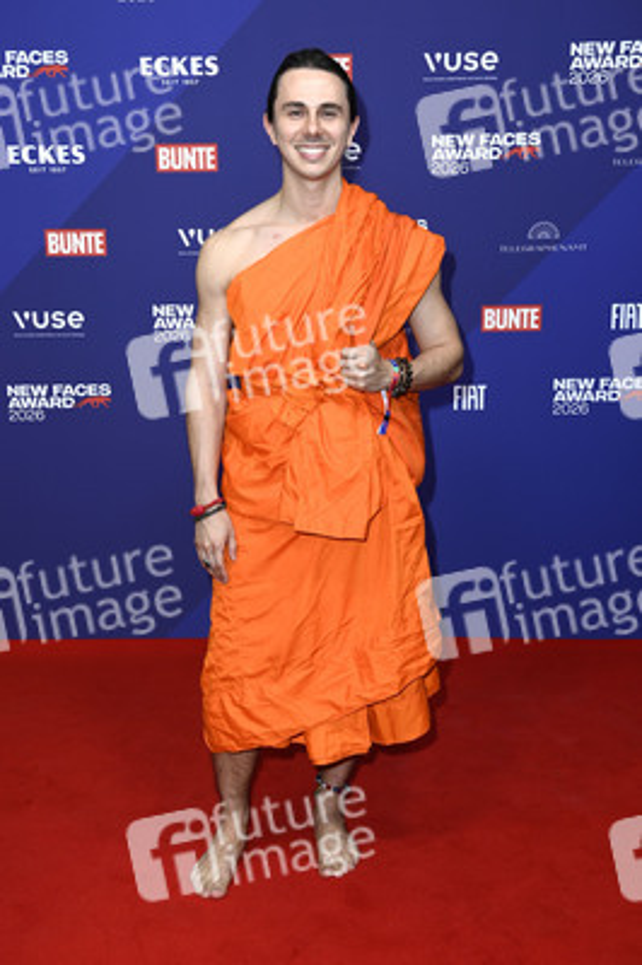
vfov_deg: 46.4
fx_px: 1125
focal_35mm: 42
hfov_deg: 31.8
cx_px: 321
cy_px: 482
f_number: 5.6
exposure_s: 1/250
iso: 500
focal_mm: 42
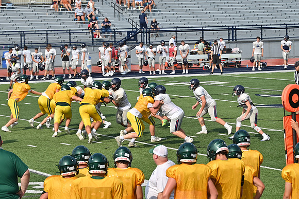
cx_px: 150
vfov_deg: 7.9
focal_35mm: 174
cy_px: 100
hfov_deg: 11.8
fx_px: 1445
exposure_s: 1/800
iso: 100
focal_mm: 116
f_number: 5.6
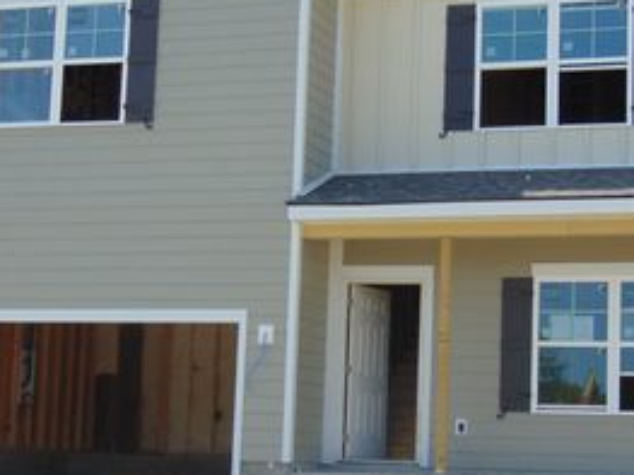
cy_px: 230
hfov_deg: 20.6
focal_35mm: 95
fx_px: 1739
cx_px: 366
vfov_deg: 15.5
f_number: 3.5
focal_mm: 9
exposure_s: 1/640
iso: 80
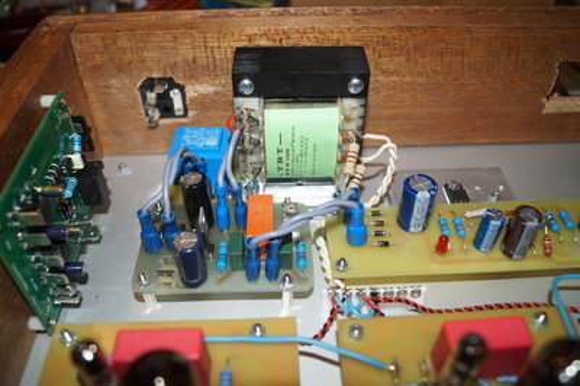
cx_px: 290
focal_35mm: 30
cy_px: 193
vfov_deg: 43.5
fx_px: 483
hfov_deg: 62.0
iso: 125
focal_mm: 20
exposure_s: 1/60
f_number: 4
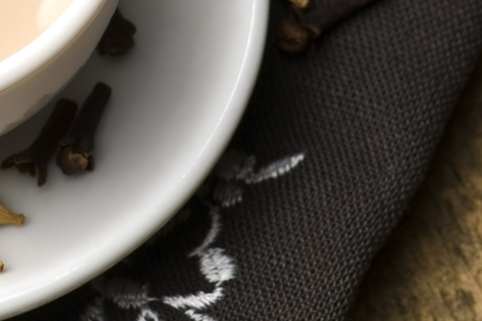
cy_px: -23
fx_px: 5247
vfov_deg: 3.5
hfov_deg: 5.2
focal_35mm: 392
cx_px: -81
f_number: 10
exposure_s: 1/320
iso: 200
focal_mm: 105
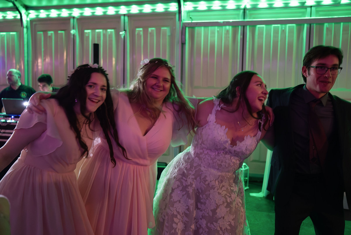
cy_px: 118
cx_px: 176
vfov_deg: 41.2
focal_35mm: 32
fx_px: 312
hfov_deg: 58.7
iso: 12800
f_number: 2.8
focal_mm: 32
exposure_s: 1/60
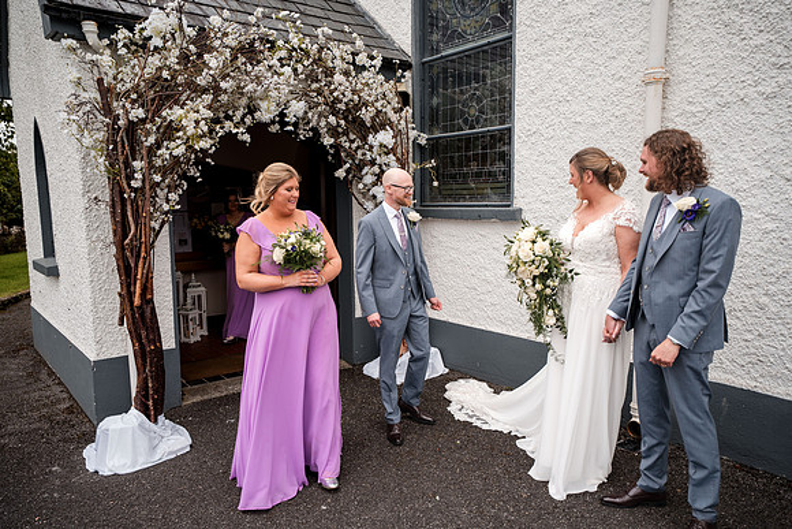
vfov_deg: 48.0
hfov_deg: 67.4
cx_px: 396
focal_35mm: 27
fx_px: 594
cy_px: 264
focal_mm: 27
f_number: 2.8
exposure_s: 1/500
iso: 100
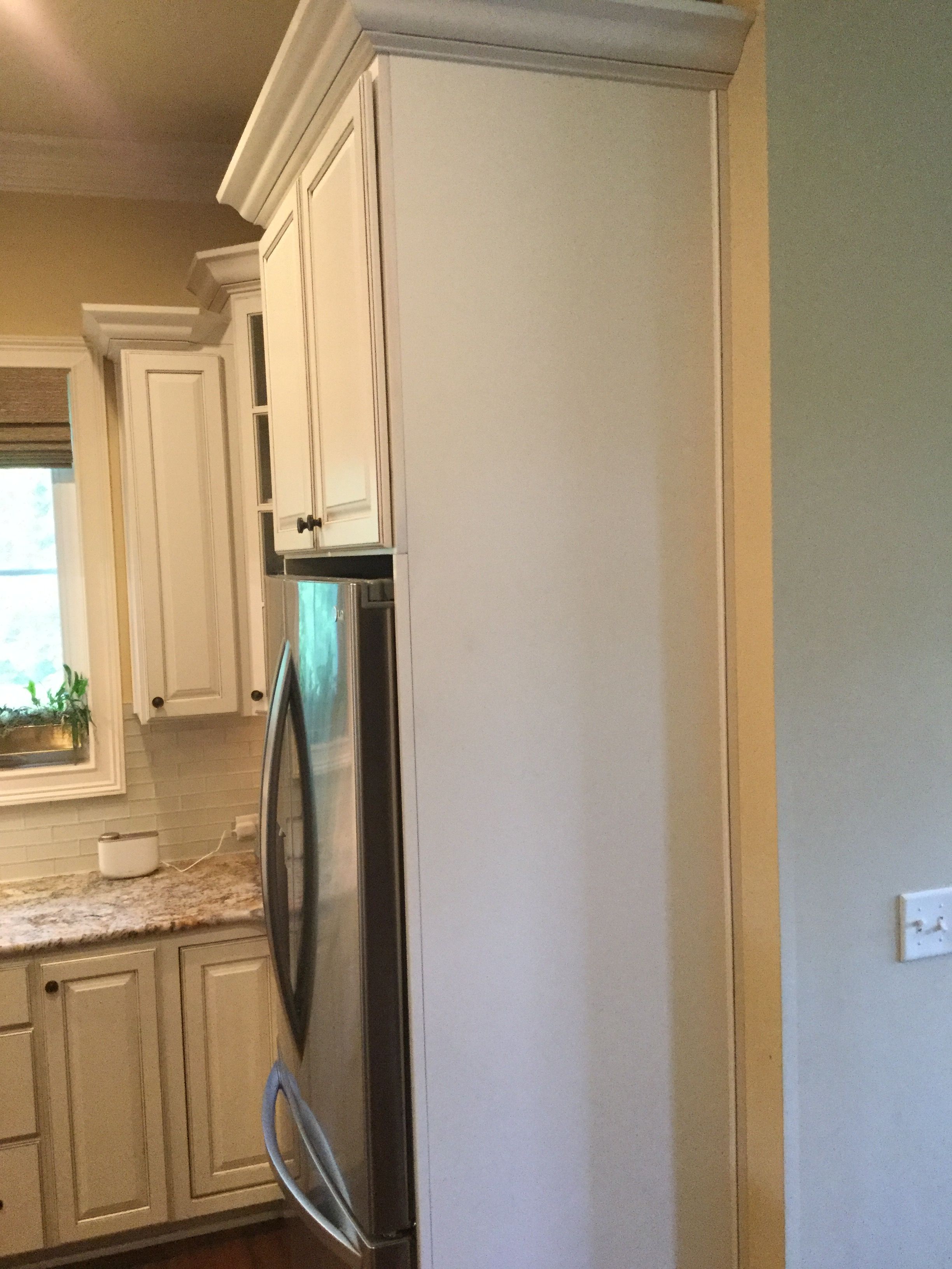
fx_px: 1137
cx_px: 476
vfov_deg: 58.4
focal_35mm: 31
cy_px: 634
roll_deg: +3.5
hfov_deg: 45.4
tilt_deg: -2.7
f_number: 2.4
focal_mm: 3.3
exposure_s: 1/30
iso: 200
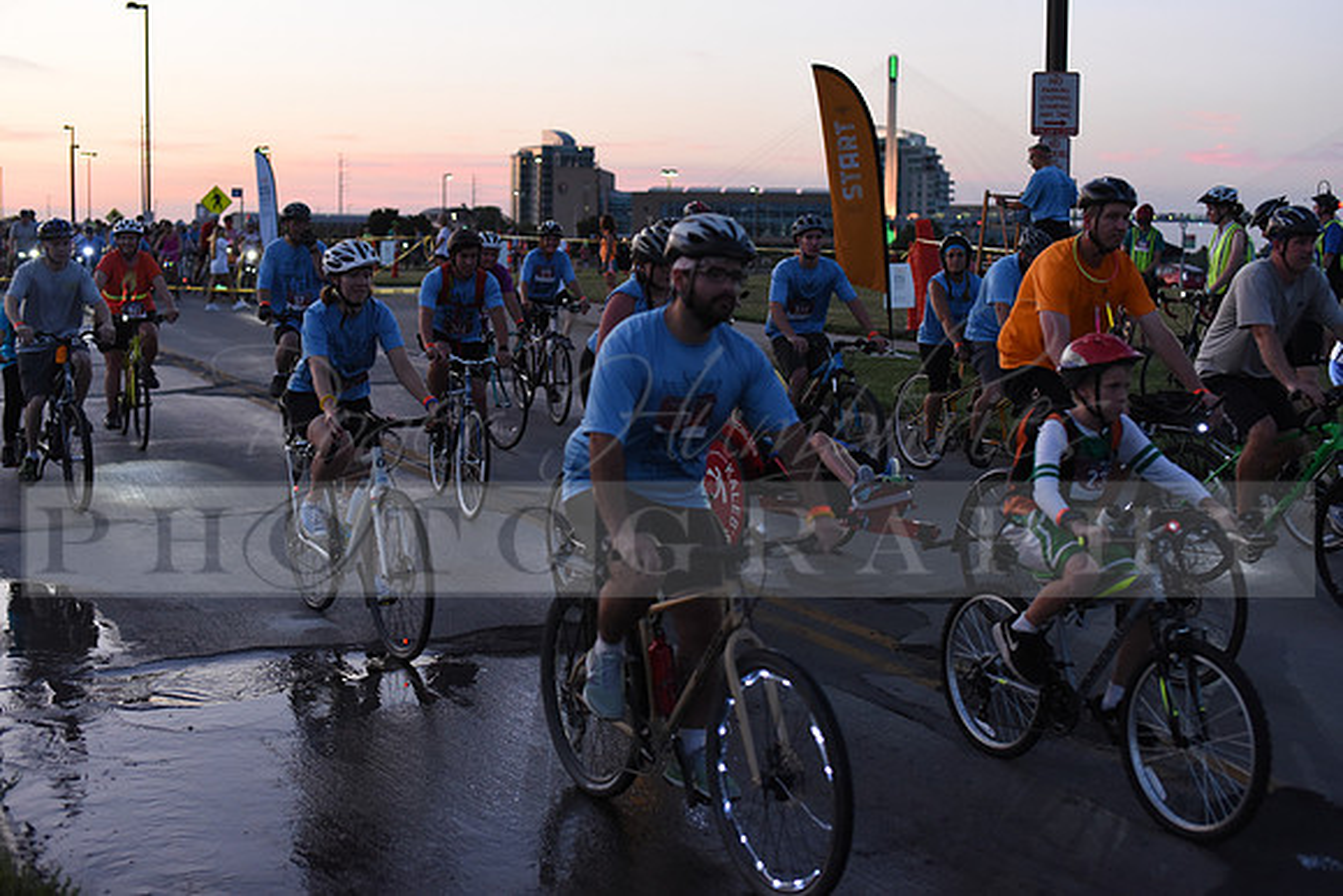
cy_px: 448
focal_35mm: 50
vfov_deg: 27.0
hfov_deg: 39.6
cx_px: 672
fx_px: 1866
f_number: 2.8
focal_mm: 50
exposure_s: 1/400
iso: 2500
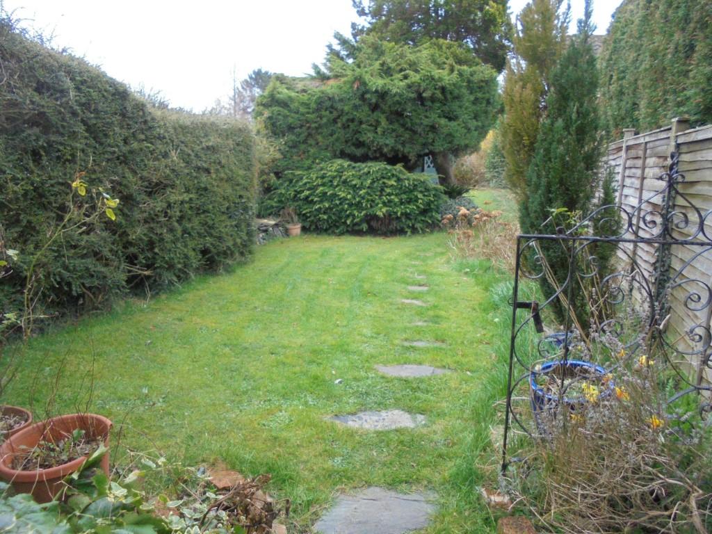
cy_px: 267
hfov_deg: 67.3
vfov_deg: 53.1
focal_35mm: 26
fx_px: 535
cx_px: 356
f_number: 3.5
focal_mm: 4.6
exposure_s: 1/250
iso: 400
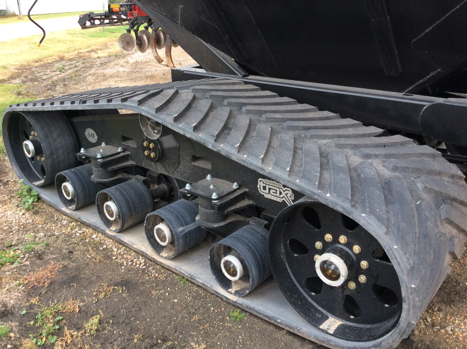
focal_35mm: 32
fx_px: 431
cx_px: 234
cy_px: 174
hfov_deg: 56.9
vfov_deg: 44.1
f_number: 2.4
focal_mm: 3.3
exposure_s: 1/120
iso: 40
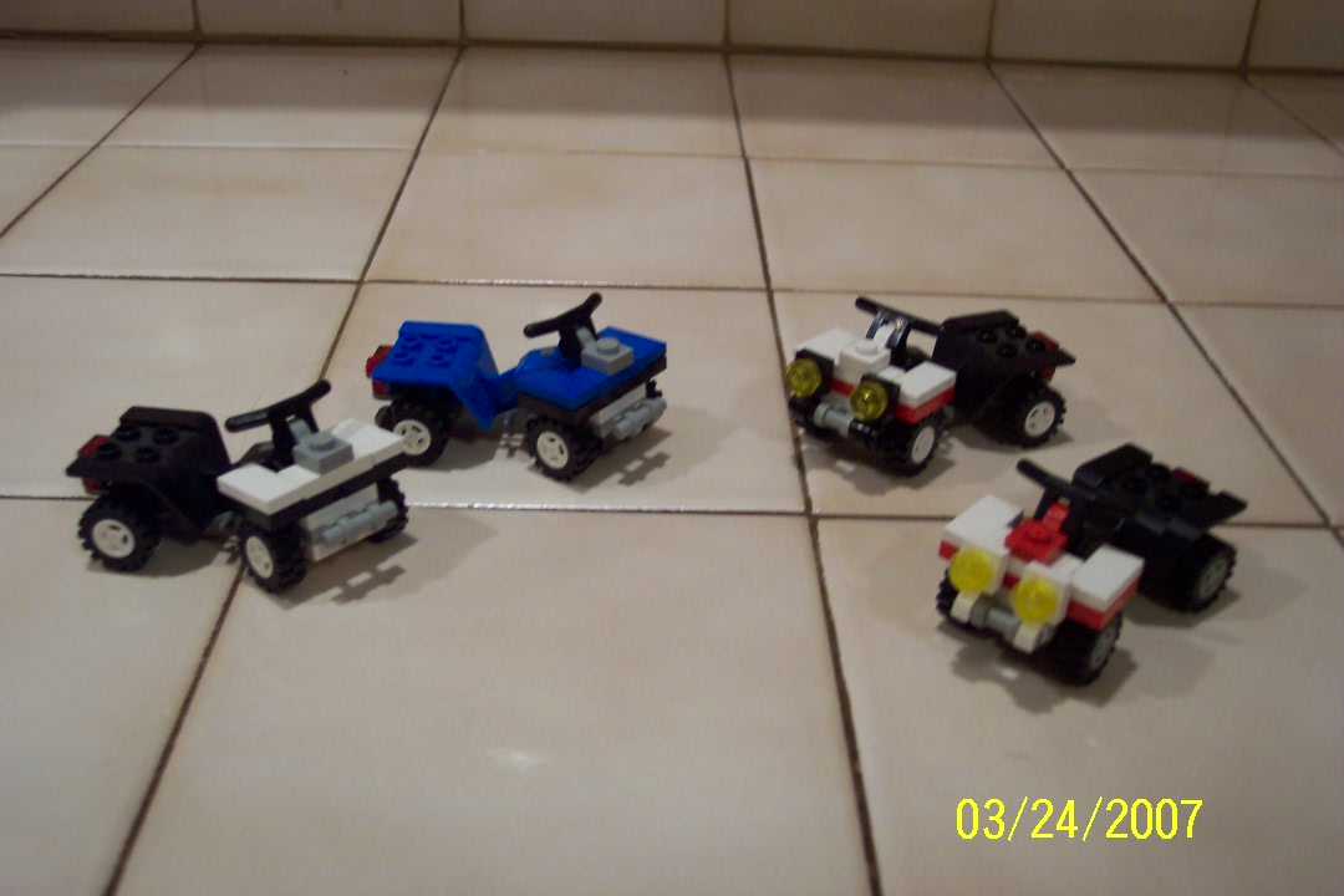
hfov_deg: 50.7
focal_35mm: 38
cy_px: 448
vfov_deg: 35.1
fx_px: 1419
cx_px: 672
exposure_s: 1/45
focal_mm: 8
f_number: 2.8
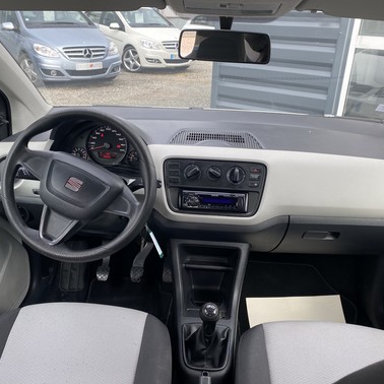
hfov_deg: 52.5
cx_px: 186
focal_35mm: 31
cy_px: 193
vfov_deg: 52.5
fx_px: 389
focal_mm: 4.25
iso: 32
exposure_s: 1/208
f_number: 1.8
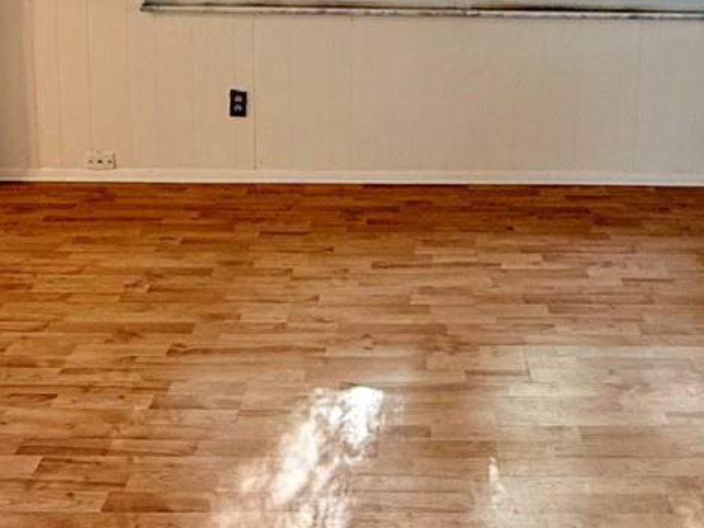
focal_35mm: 48
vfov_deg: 28.3
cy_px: -9
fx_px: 976
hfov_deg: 39.5
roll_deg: -0.9
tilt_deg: -8.0
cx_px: 431
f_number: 2.2
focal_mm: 2.22
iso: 320
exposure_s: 1/120
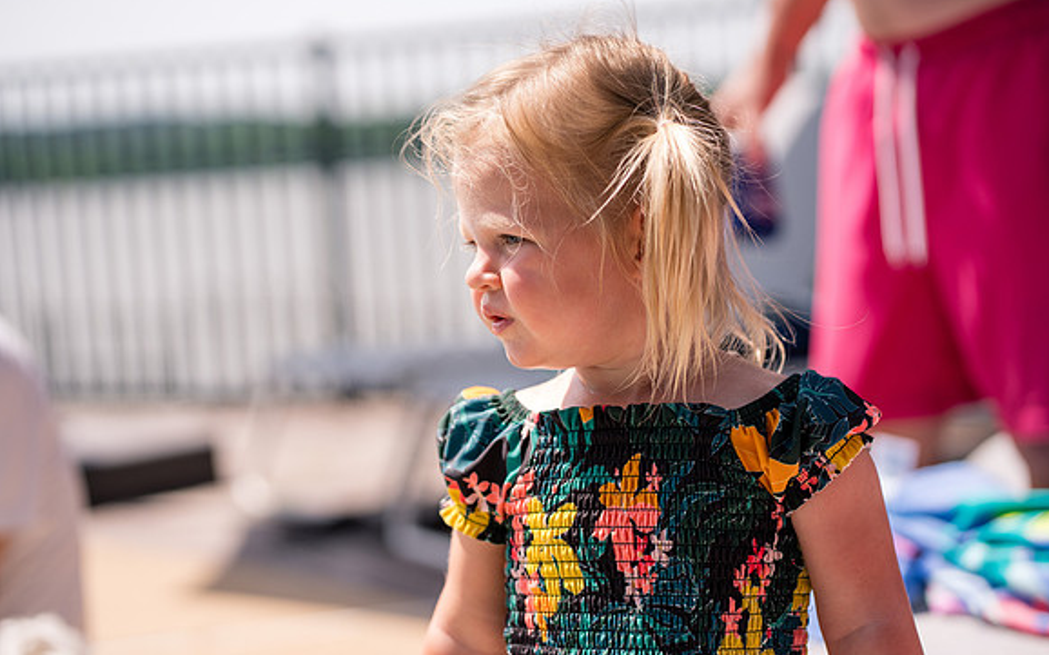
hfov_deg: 23.8
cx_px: 524
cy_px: 338
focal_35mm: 87
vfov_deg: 15.0
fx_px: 2487
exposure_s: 1/2000
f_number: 3.2
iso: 200
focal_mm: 85
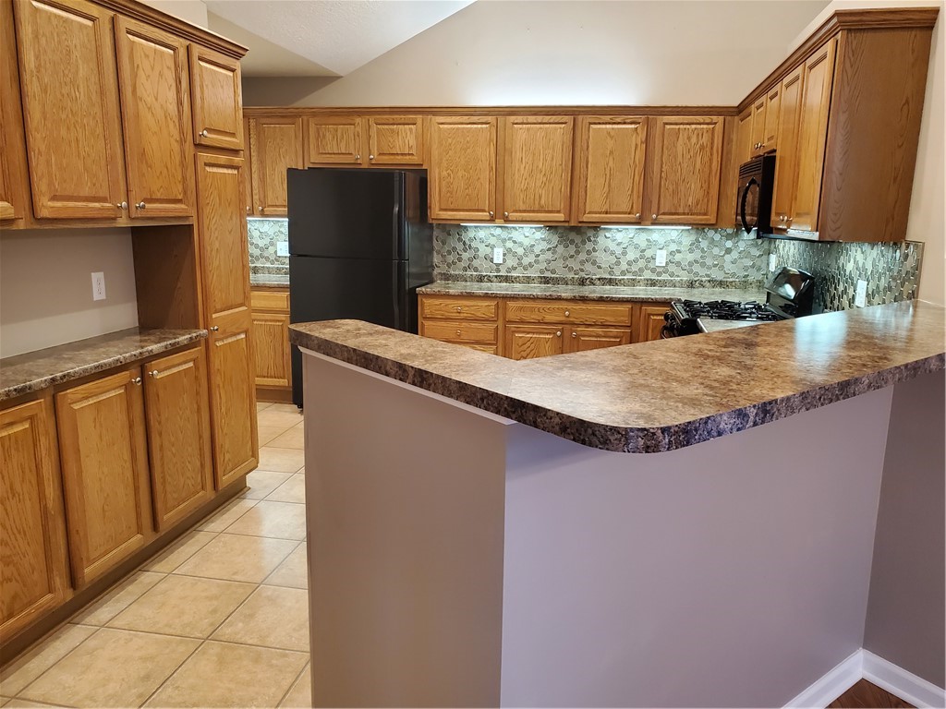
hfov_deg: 67.3
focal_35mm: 26
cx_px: 473
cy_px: 354
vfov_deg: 53.1
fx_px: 711
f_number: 2.4
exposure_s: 1/40
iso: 400
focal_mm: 4.3
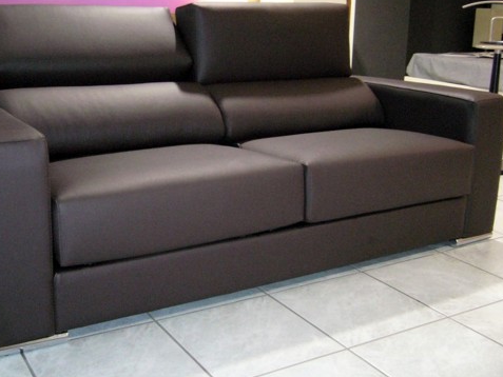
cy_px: 143
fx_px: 640
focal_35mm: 44
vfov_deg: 32.7
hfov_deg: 42.8
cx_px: 215
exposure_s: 1/30
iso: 400
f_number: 2.8
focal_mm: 5.8
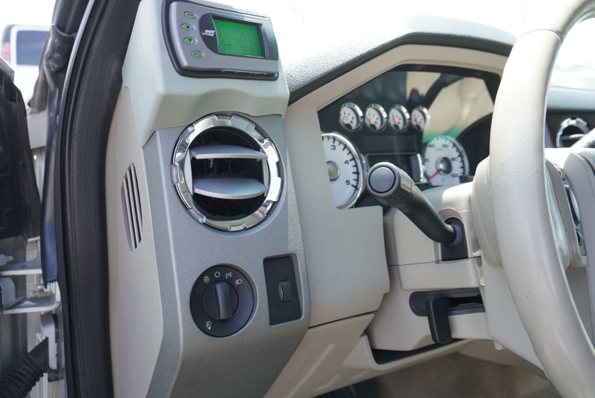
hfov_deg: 64.5
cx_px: 298
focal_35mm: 28
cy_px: 199
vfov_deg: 45.7
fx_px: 471
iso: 100
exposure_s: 1/80
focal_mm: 19
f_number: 4.5
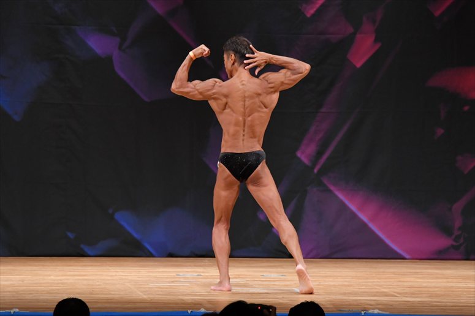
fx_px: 3561
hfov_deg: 7.6
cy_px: 158
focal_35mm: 270
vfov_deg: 5.1
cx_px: 238
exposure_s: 1/400
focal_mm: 180
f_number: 5.6
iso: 3200
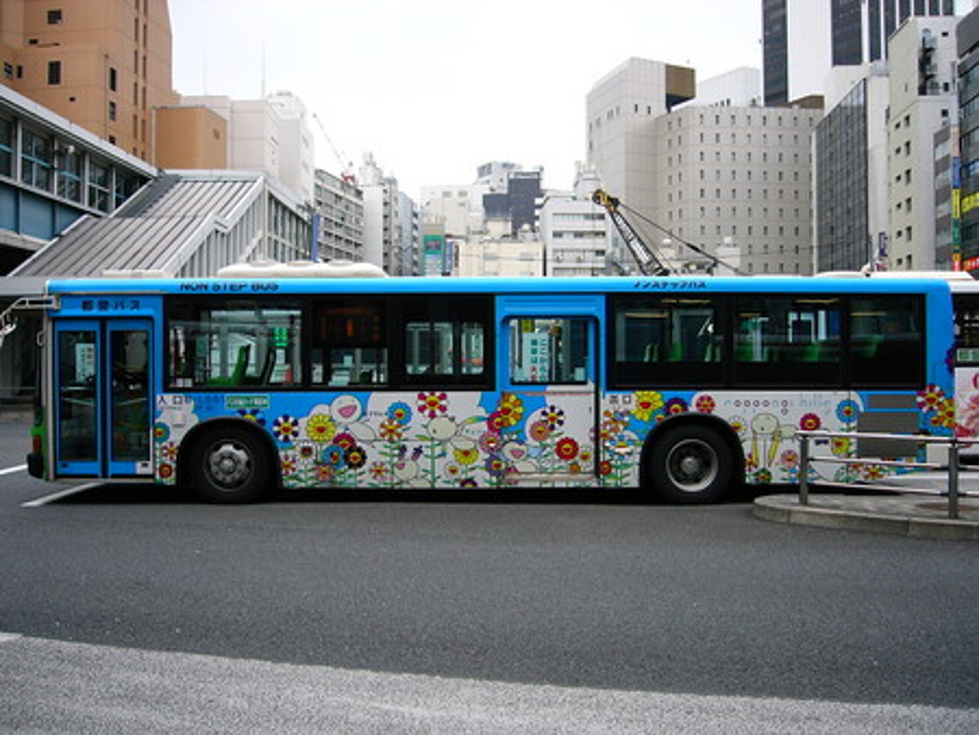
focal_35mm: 35
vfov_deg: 40.7
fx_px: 990
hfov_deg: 52.6
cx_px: 490
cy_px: 368
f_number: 2.8
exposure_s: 1/125
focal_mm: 5.8
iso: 50
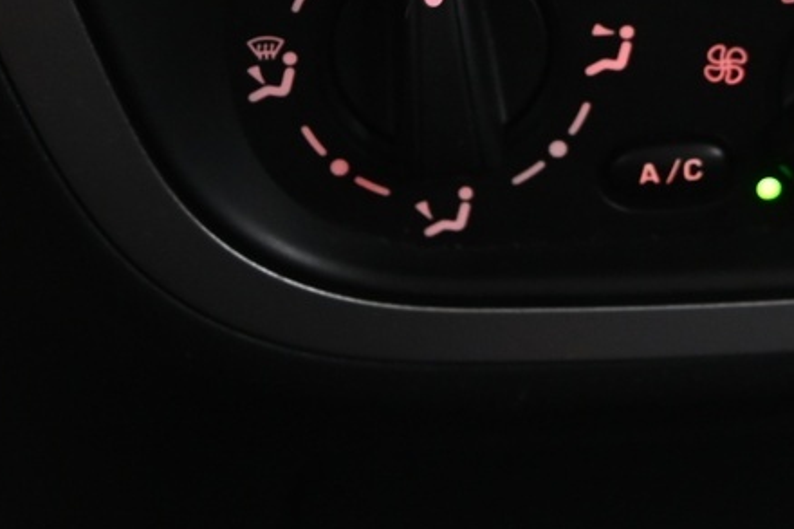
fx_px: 3902
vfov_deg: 7.5
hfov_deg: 11.4
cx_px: 890
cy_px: -422
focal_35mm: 177
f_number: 4
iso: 2000
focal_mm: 48
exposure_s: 1/10
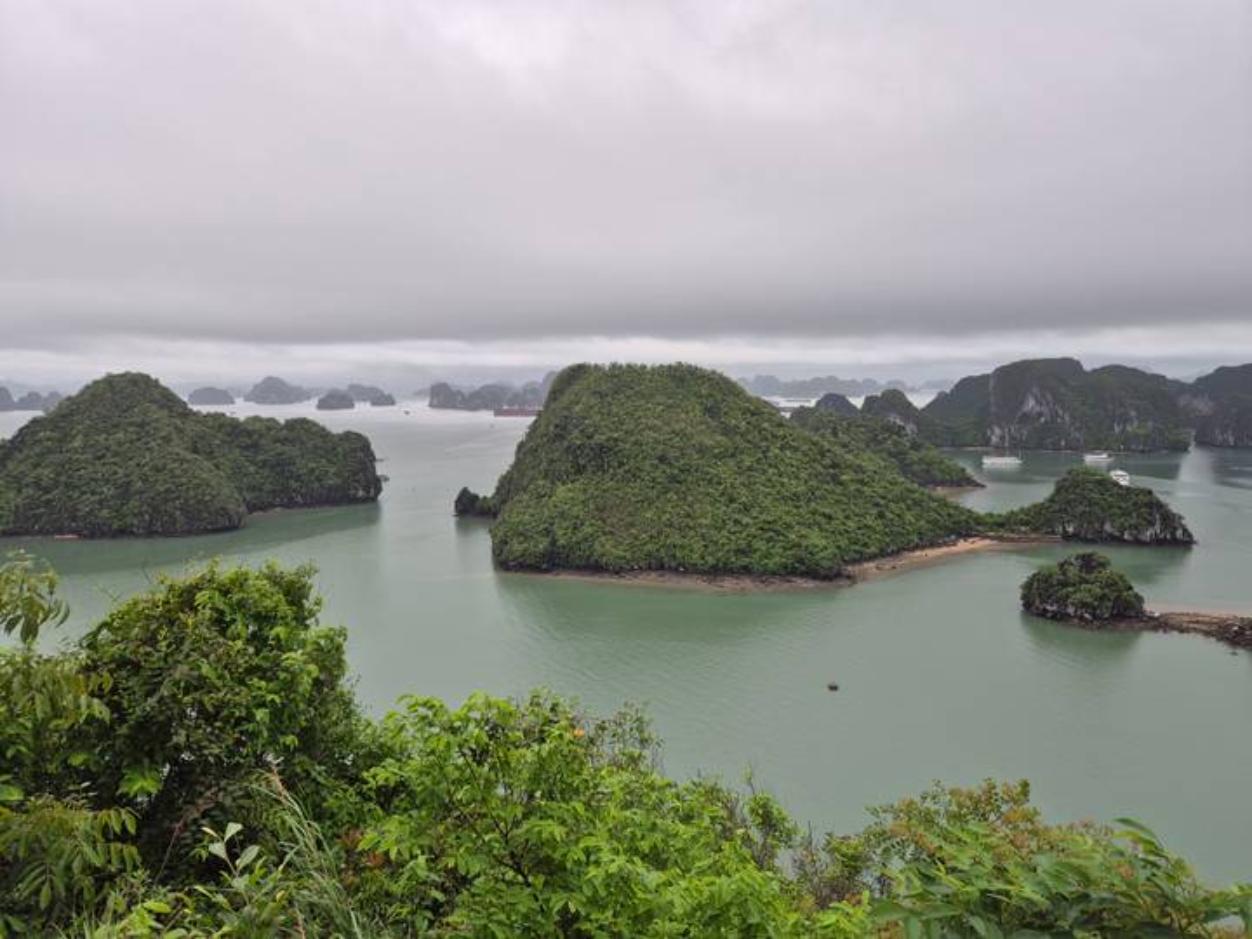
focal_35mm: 23
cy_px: 470
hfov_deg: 73.9
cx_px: 626
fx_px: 832
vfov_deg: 58.9
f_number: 1.8
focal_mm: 5.4
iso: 32
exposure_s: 1/180
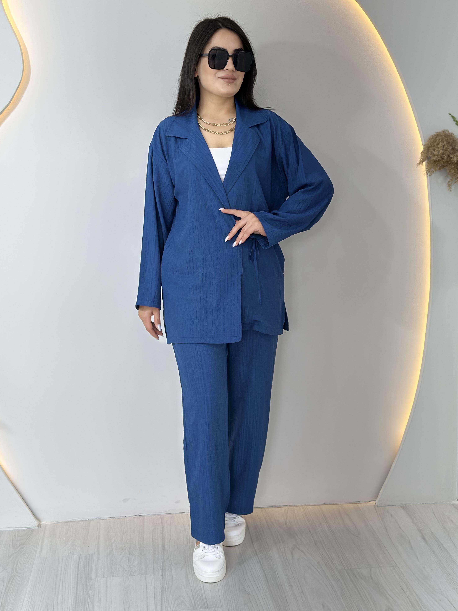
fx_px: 865
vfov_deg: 38.9
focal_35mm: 49
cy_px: 307
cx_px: 225
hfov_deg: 29.7
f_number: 1.78
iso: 80
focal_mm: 6.86
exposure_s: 1/198
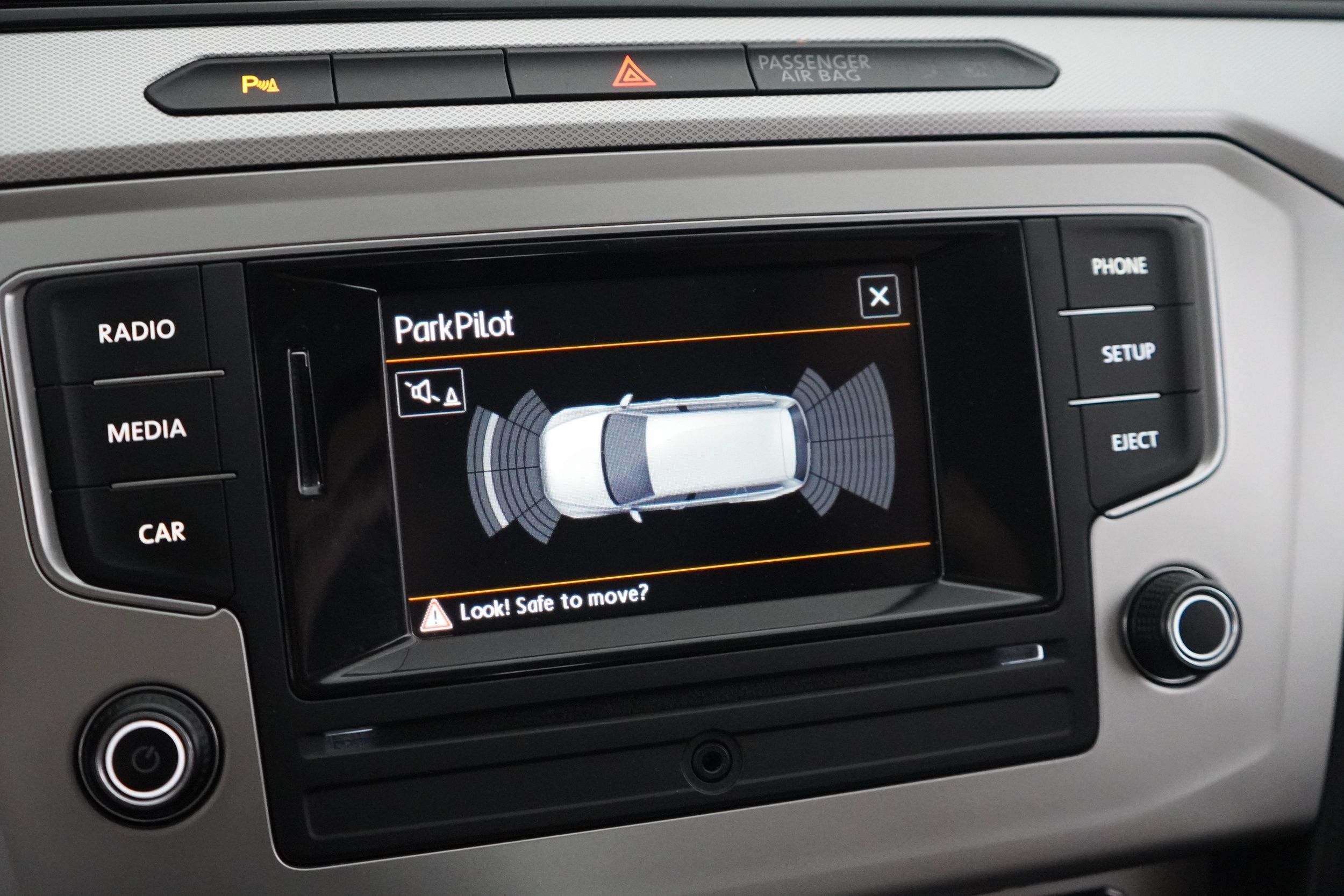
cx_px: 672
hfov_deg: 46.4
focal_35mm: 42
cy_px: 448
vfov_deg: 31.9
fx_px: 1568
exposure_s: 1/50
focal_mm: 28
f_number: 3.5
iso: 6400
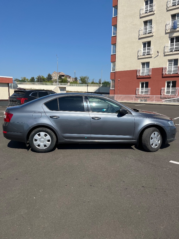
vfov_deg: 67.3
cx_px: 90
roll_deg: -0.7
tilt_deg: -9.3
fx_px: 179
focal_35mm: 26
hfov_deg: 53.1
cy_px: 120
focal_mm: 5.1
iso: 50
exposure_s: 1/3876
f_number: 1.6
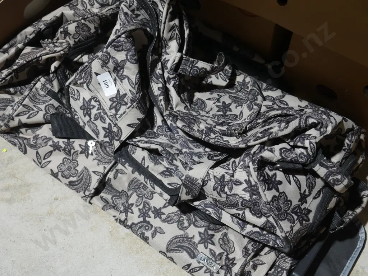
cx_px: 184
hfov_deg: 38.2
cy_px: 138
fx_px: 532
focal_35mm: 50
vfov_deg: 29.1
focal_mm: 25
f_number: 5.3
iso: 800
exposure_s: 1/60
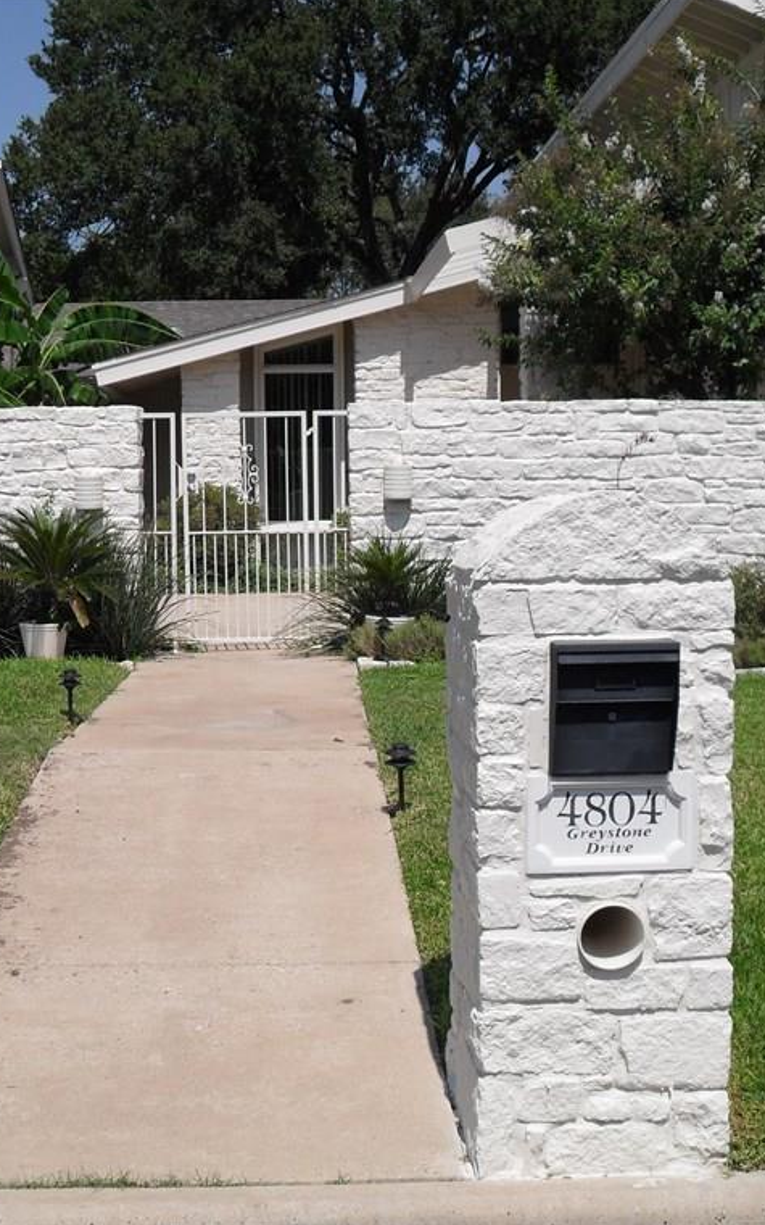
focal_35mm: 50
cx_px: 311
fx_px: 1668
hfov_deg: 25.8
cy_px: 611
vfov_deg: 40.3
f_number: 8.9
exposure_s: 1/250
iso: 100
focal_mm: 6.2
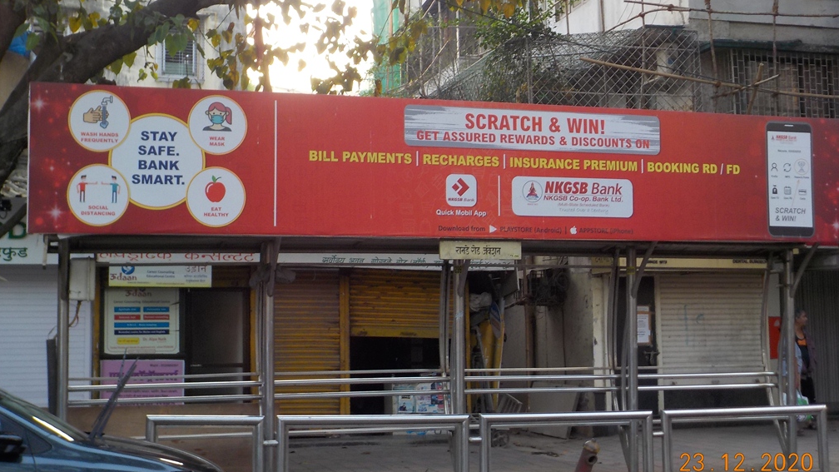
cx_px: 424
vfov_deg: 23.0
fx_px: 1157
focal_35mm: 52
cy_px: 208
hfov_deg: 39.9
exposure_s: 1/40
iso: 125
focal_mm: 6.4
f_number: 4.2
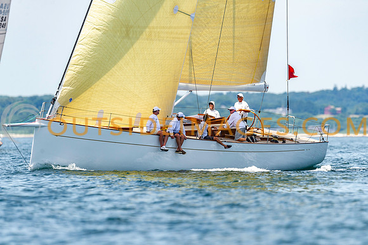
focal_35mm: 644
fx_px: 6576
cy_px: 123
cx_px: 192
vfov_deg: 2.1
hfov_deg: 3.2
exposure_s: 1/2500
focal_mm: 600
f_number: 5
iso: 400
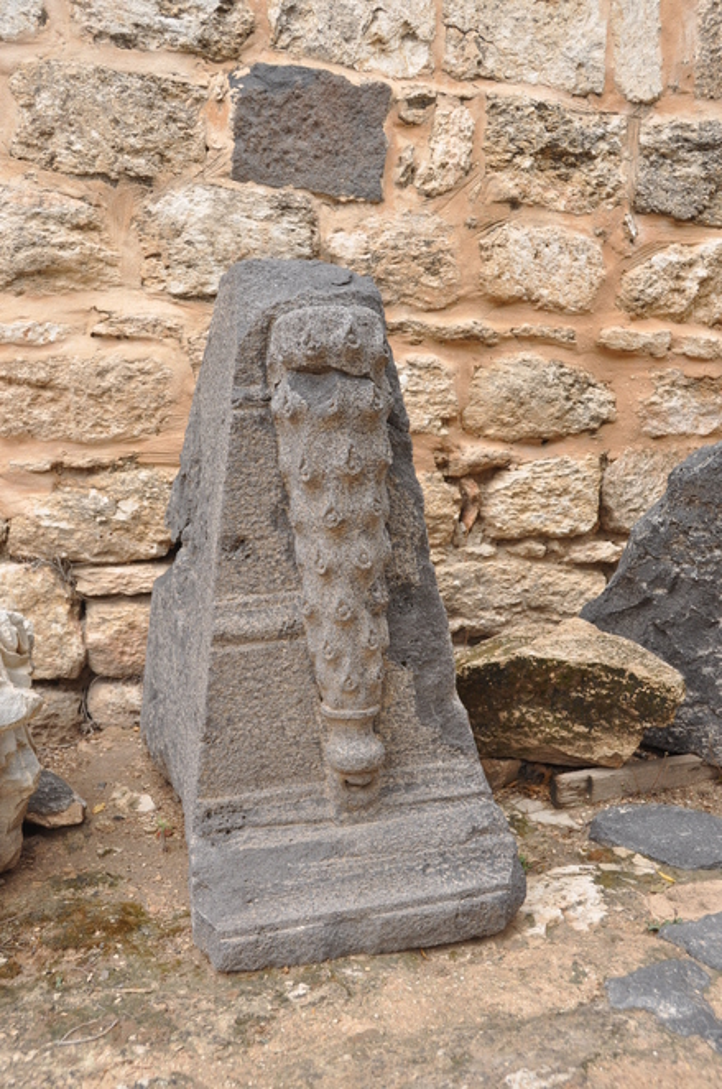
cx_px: 361
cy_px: 544
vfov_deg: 53.2
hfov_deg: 36.7
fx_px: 1087
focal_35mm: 36
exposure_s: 1/160
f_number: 6.3
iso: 200
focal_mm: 24
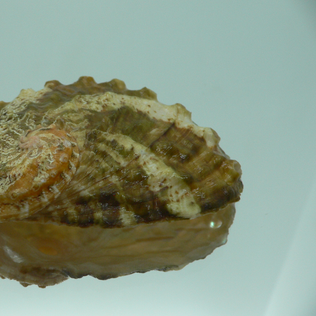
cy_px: 161
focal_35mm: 45
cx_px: 88
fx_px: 465
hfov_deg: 36.9
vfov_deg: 37.6
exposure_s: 1/60
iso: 100
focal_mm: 4.6
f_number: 2.8
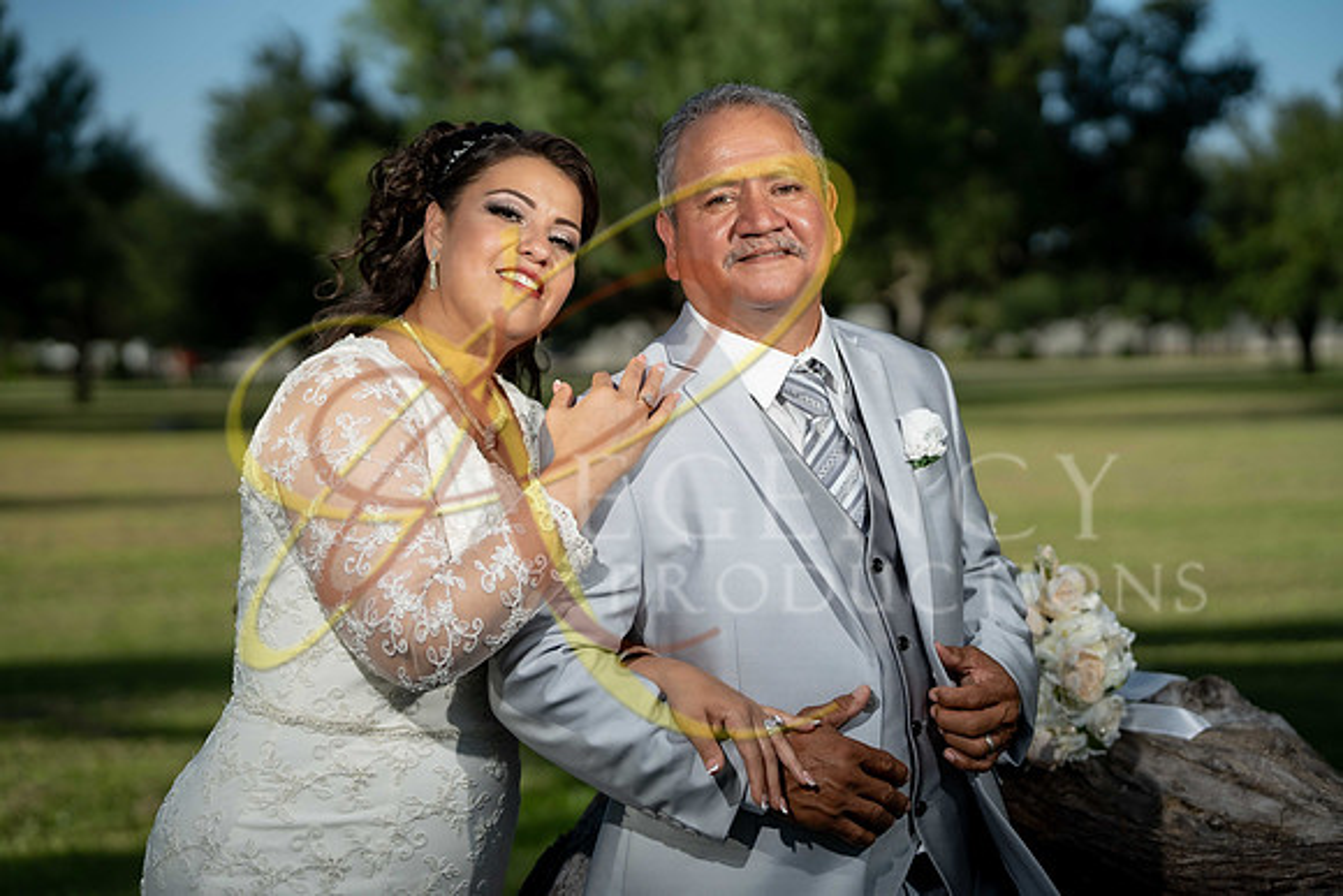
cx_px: 672
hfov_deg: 29.2
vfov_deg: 19.7
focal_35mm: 69
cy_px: 448
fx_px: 2575
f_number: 2.5
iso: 200
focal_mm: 69
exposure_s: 1/4000
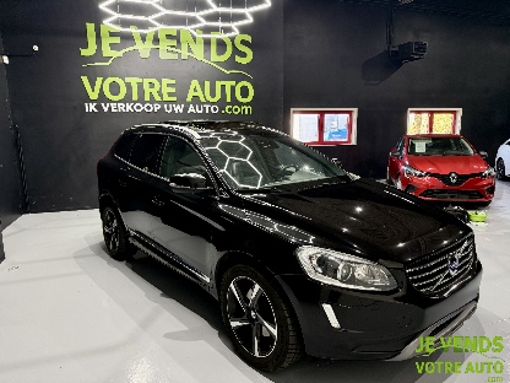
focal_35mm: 24
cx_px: 255
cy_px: 192
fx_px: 354
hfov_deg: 71.6
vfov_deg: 56.8
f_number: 1.78
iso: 250
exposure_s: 1/100
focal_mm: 6.76
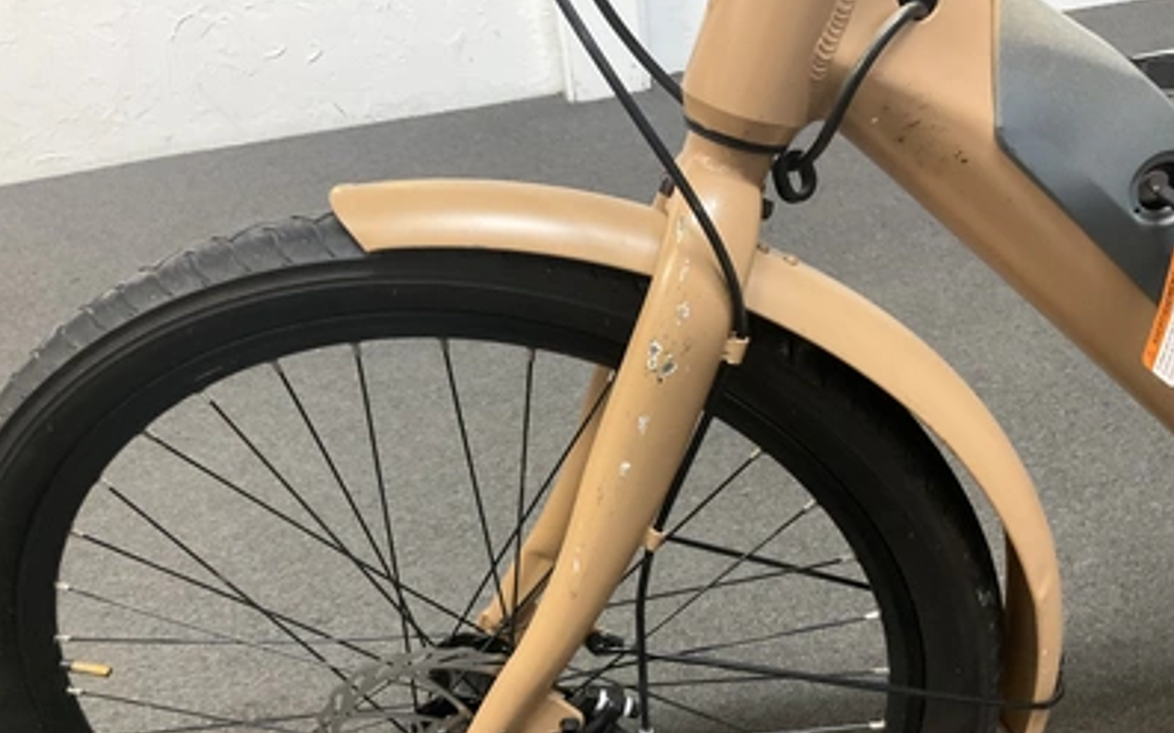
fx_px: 992
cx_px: 586
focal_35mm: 31
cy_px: 429
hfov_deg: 61.2
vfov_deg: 40.5
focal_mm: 3
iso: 250
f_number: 1.8
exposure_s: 1/30
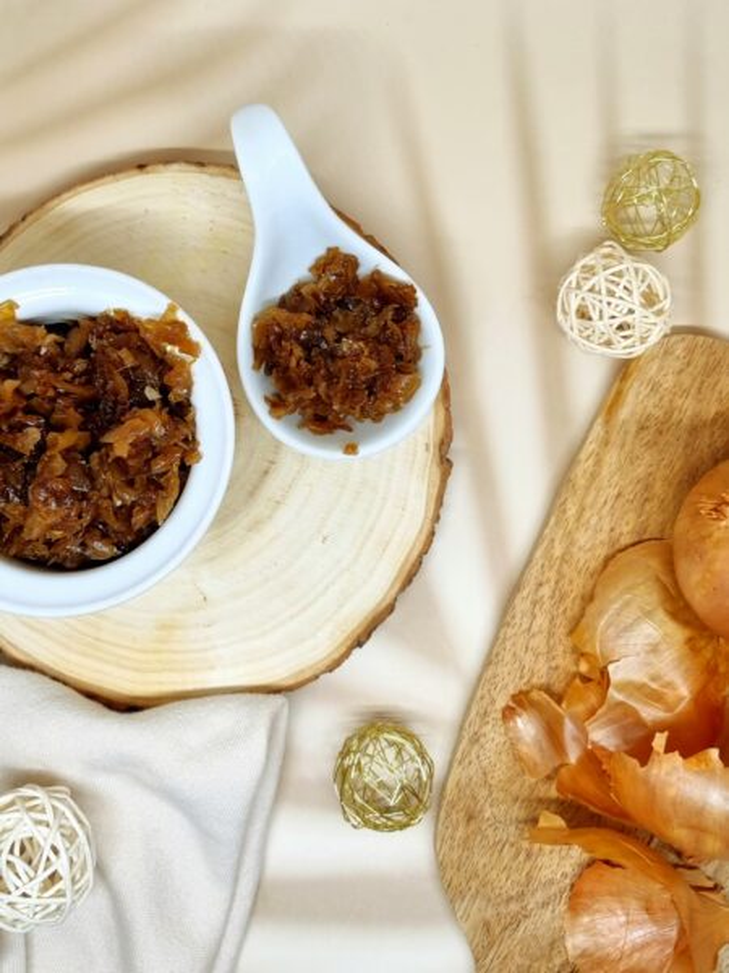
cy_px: 486
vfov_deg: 67.3
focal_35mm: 26
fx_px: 730
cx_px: 364
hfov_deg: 53.1
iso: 64
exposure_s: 1/100
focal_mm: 5.4
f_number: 1.8
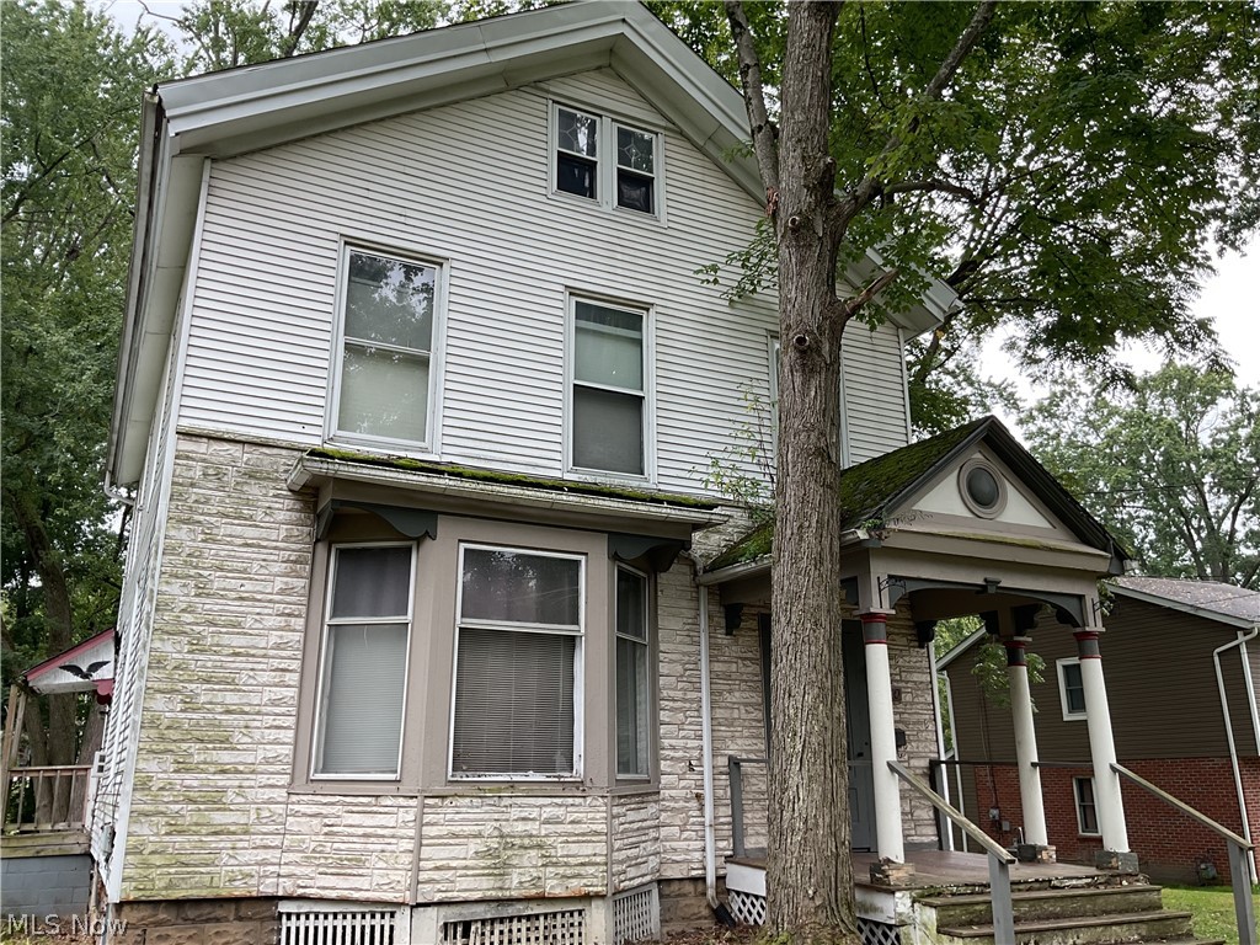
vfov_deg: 48.2
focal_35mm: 29
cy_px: 472
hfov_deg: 61.7
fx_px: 1056
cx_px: 630
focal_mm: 3
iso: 16
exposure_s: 1/210
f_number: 1.8
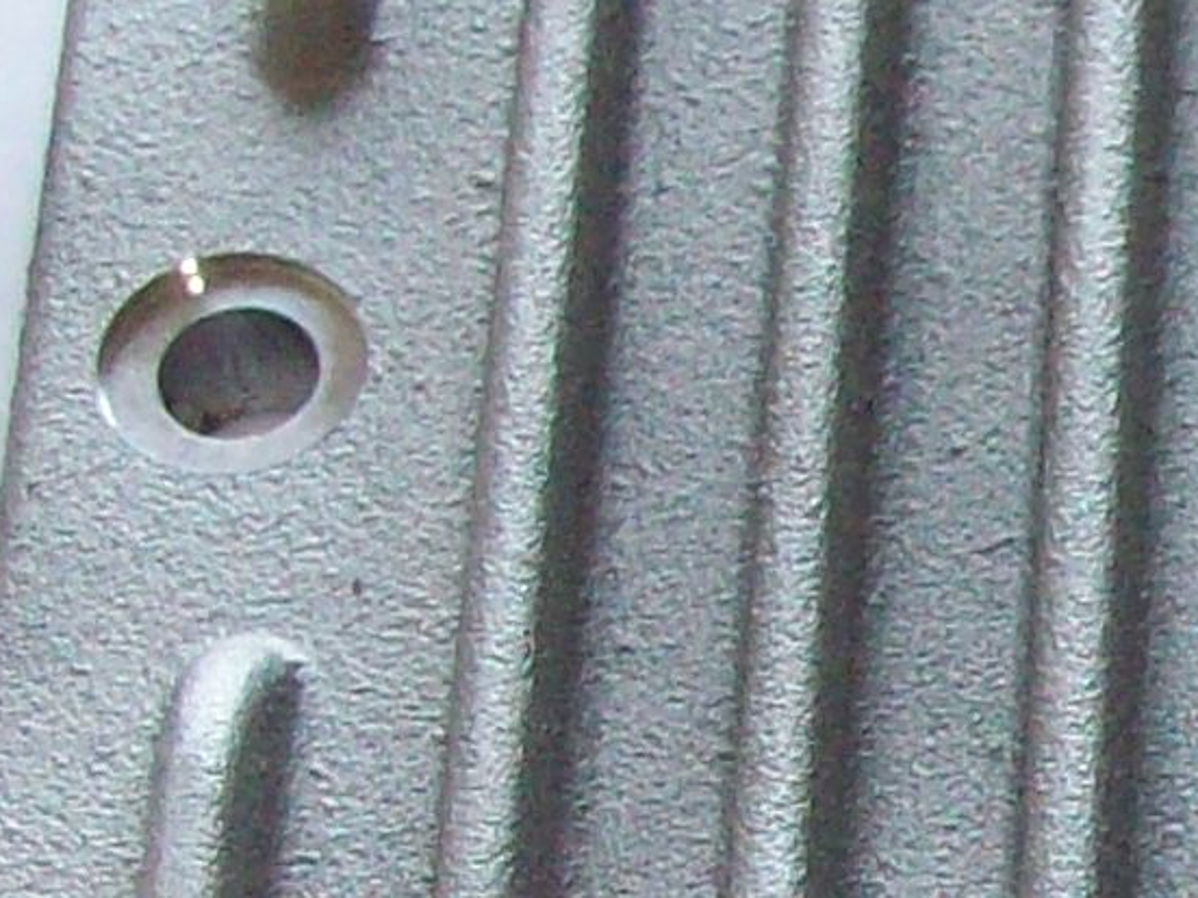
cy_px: 1486
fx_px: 6991
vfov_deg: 7.2
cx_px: 2387
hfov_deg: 9.2
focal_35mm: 202
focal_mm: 5.7
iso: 160
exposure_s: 1/85.7
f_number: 2.8
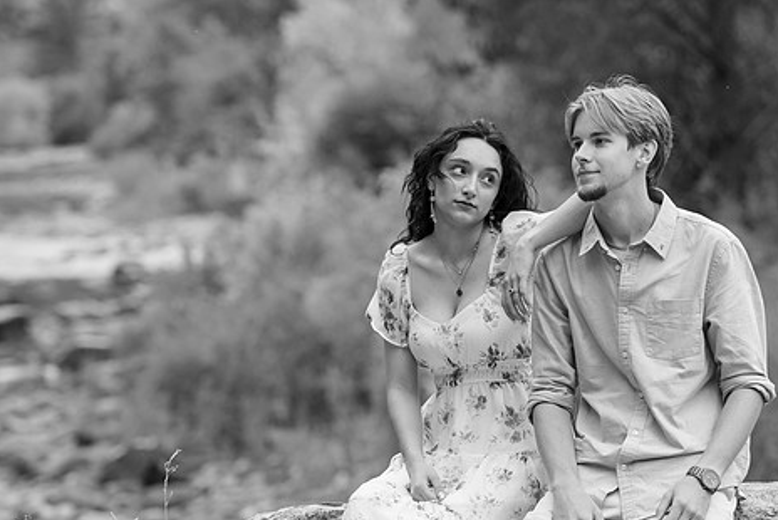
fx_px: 3352
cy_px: 284
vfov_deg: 8.9
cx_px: 322
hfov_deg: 13.2
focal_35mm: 155
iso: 320
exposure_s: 1/250
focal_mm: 124
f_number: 3.5
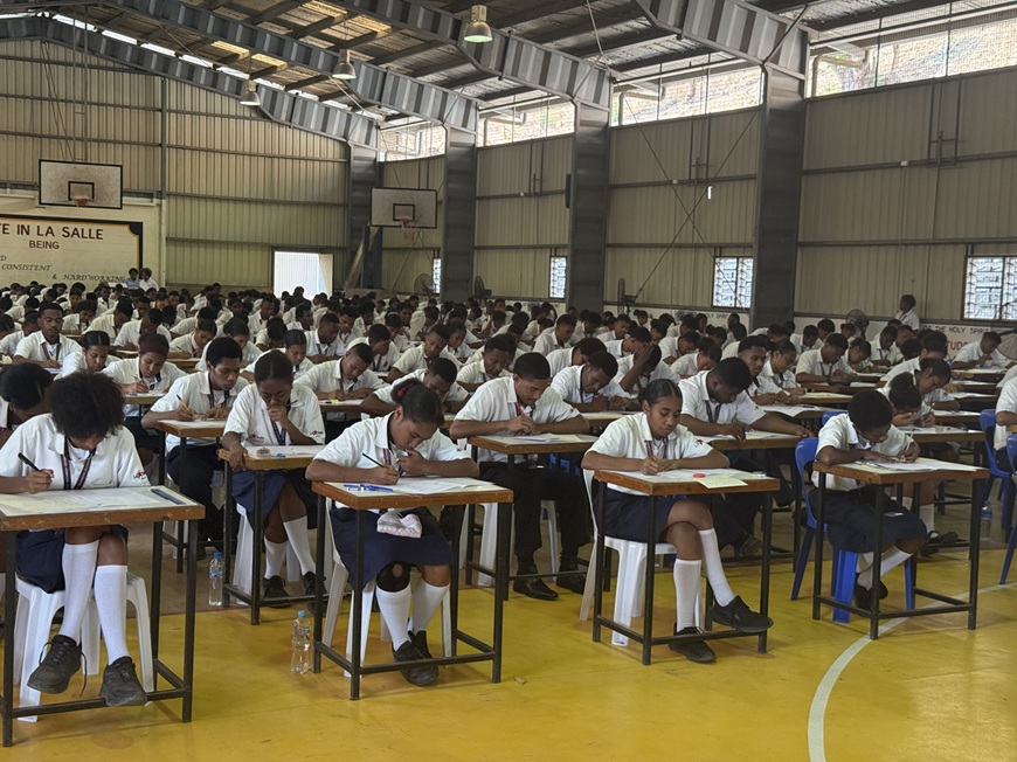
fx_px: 1410
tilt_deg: -3.1
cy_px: 381
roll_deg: -2.1
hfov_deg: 39.7
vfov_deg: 30.3
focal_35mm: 48
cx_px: 508
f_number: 1.78
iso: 200
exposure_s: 1/100
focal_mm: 6.76
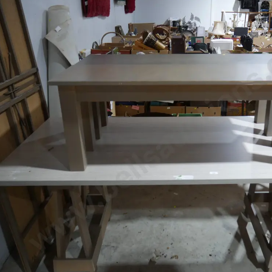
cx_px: 182
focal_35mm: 34
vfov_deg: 48.5
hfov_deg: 47.6
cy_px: 135
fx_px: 302
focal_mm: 14
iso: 500
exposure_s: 1/60
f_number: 3.5
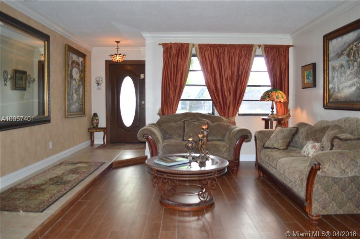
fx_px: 270
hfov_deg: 67.4
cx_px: 180
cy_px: 120
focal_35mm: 27
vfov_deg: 47.8
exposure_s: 1/60
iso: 500
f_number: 3.5
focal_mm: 18
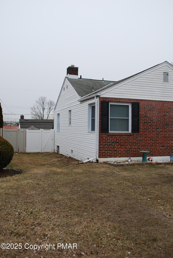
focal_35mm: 33
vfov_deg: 57.1
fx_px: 237
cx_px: 86
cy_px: 129
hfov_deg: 40.1
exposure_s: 1/125
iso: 100
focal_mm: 22
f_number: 5.6
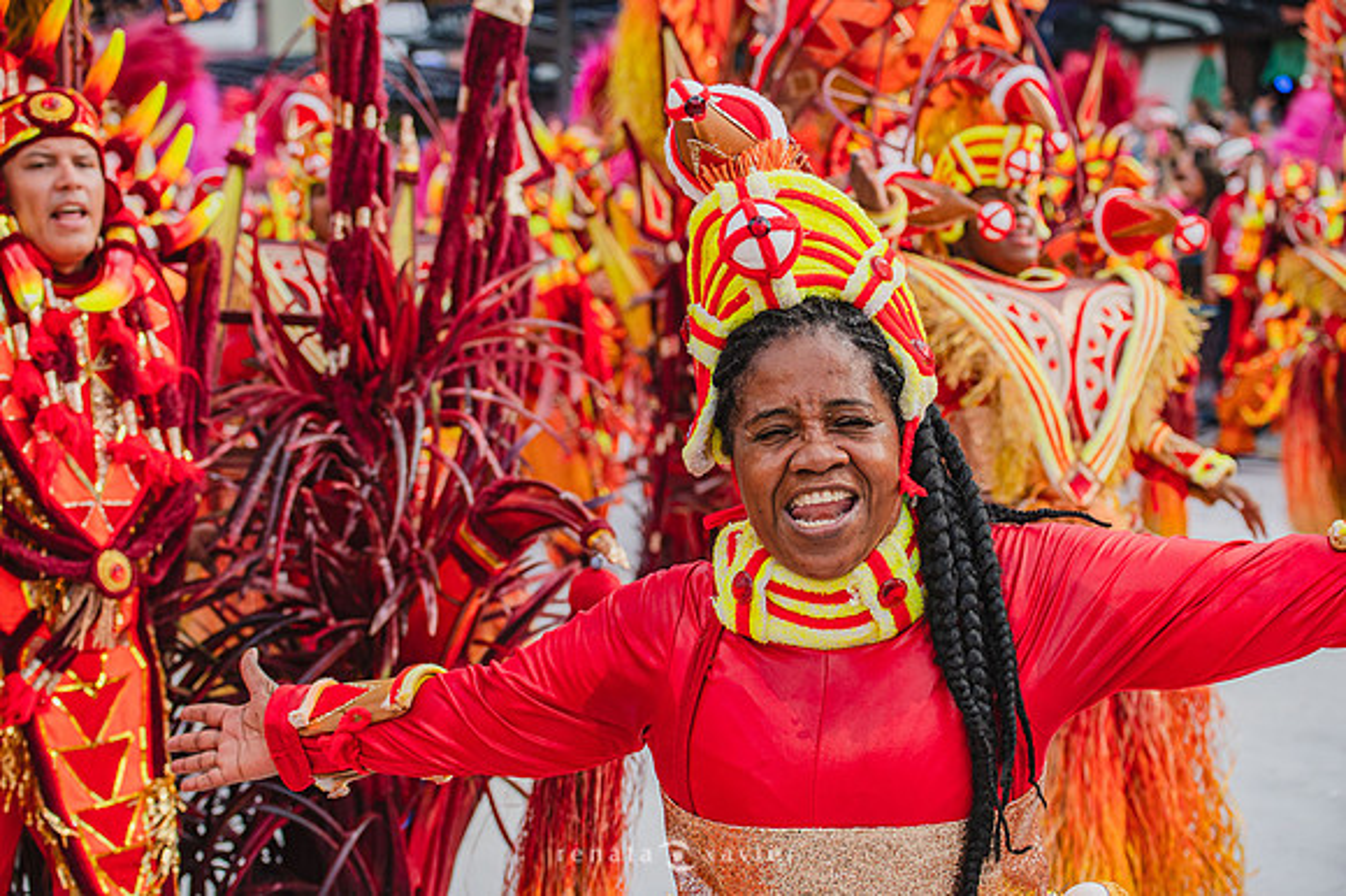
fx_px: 2616
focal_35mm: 70
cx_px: 673
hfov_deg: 28.9
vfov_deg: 19.4
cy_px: 448
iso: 640
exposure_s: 1/1600
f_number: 5.6
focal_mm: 70
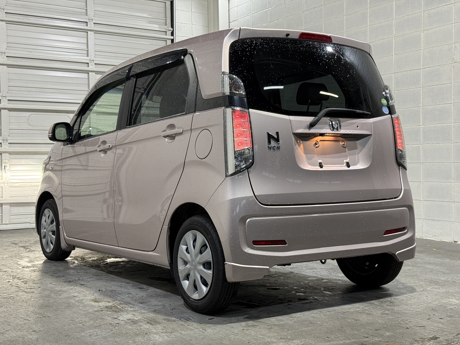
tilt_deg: -0.7
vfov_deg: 30.3
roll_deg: +0.4
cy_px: 172
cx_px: 230
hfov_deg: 39.7
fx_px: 638
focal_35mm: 48
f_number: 1.78
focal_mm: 6.76
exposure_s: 1/60
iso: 160
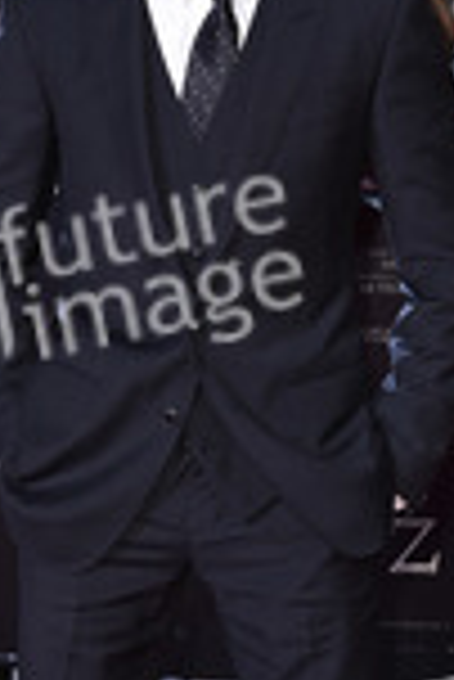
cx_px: 205
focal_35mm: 164
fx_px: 3095
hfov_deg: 8.4
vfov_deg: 12.5
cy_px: 509
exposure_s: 1/250
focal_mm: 62
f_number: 5.6
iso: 400
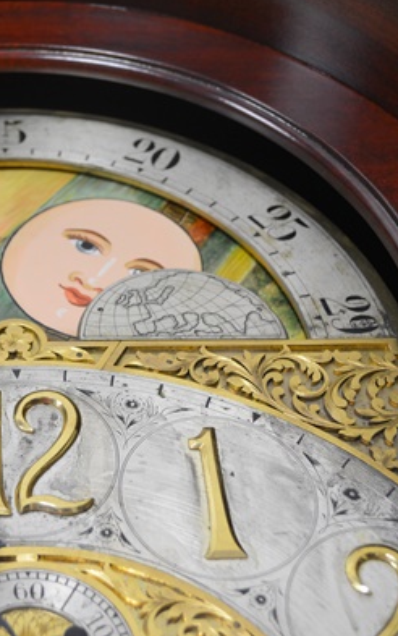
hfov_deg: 18.2
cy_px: 314
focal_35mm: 70
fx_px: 1214
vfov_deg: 29.4
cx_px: 15
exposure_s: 1/40
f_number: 4.5
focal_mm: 30
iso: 800
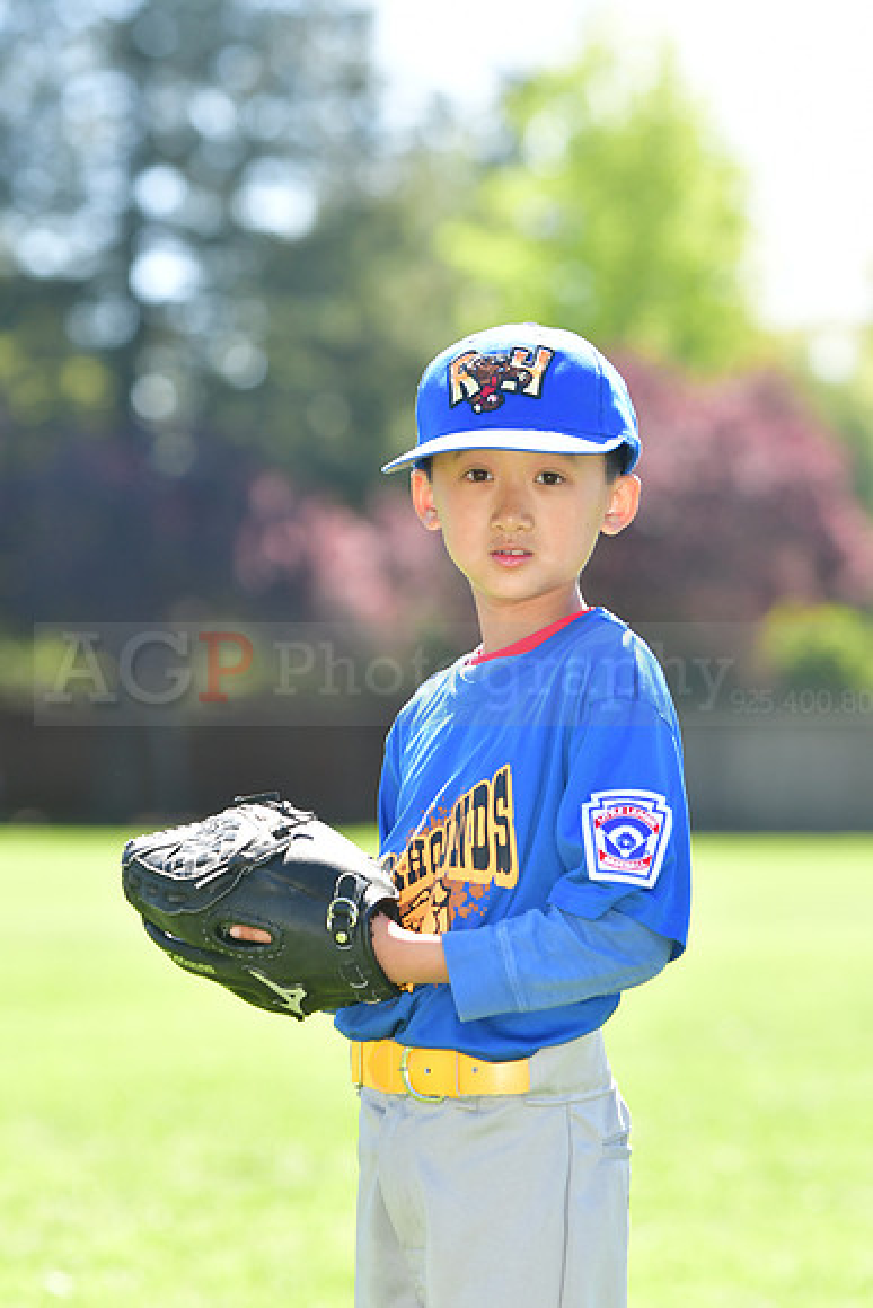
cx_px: 436
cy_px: 654
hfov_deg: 7.0
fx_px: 7088
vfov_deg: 10.5
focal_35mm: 195
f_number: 4.5
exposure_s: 1/800
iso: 400
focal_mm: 130
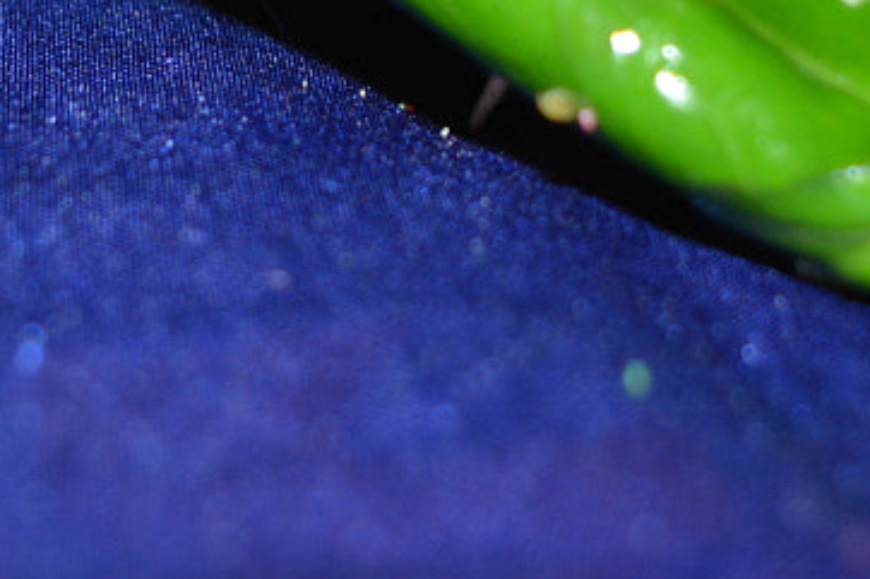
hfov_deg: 12.9
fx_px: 3841
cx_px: 387
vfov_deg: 8.3
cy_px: -509
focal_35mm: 159
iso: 500
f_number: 4.5
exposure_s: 1/60
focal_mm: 24
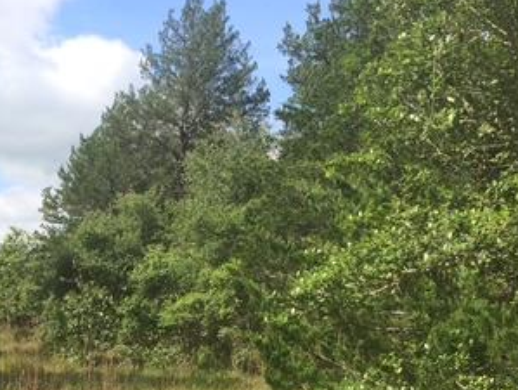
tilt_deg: -3.6
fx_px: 929
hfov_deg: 28.9
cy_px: 381
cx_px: -17
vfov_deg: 22.8
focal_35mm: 62
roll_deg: +0.4
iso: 32
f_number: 2.2
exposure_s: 1/1368
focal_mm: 4.15
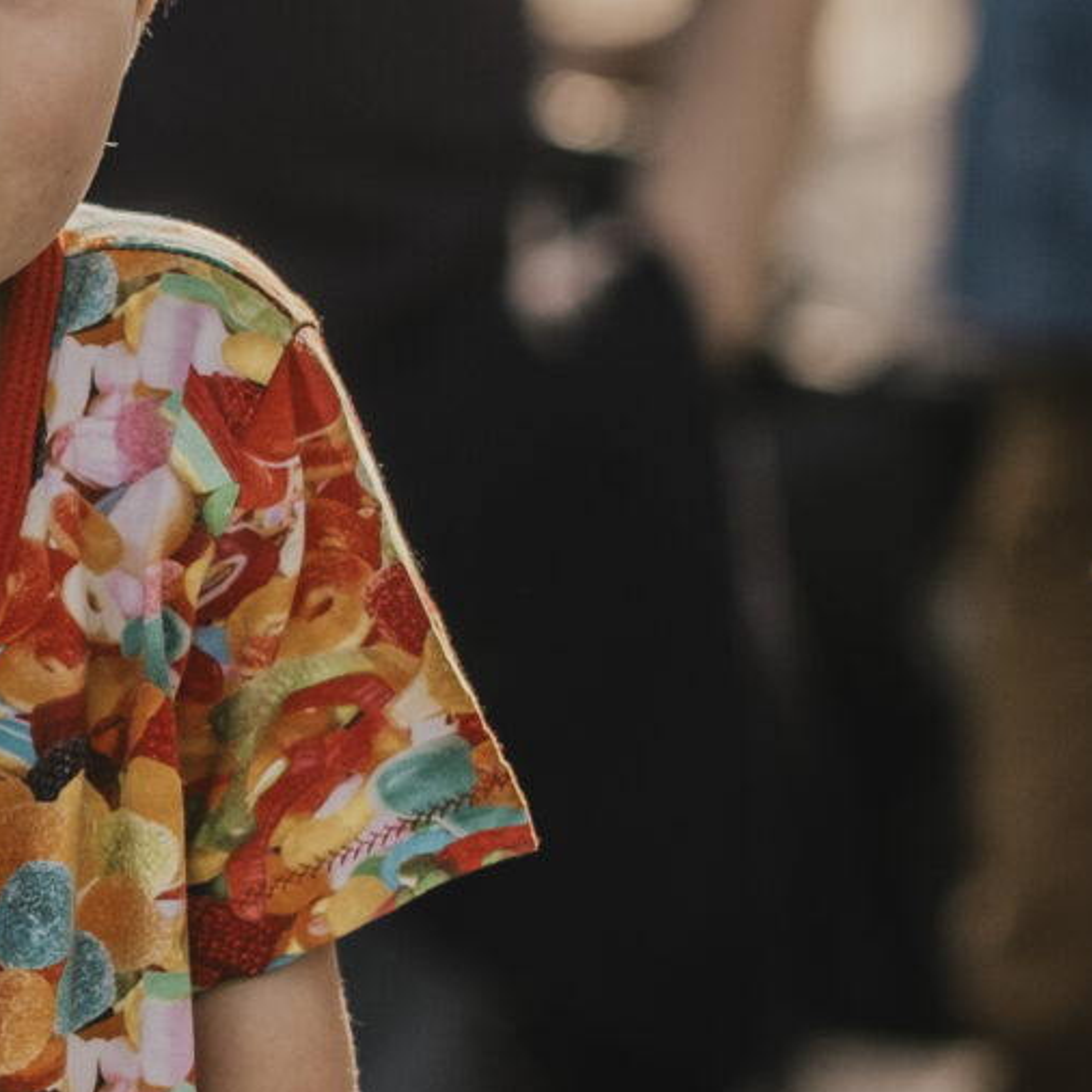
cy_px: 706
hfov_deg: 4.8
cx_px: -111
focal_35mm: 361
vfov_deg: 4.9
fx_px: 12884
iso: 160
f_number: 2
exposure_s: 1/1600
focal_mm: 56
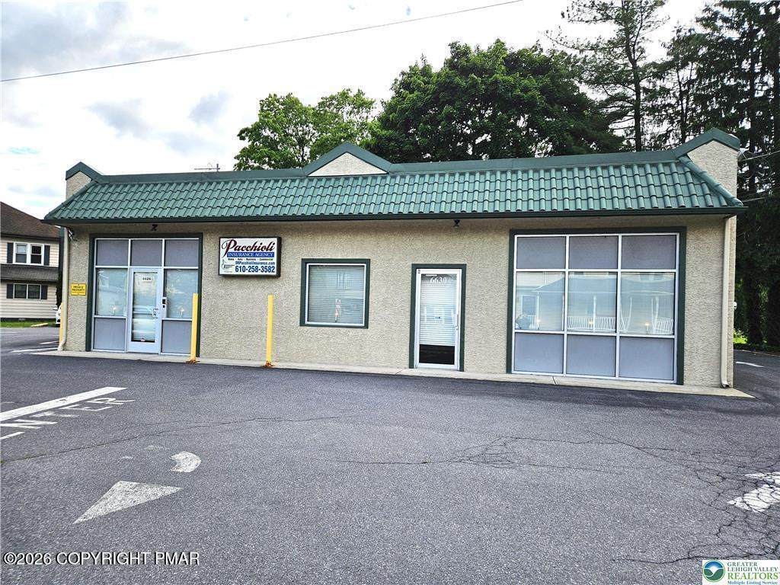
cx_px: 390
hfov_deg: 73.9
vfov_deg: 58.9
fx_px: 518
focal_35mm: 23
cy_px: 292
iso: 32
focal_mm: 5.4
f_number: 1.8
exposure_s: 1/1659
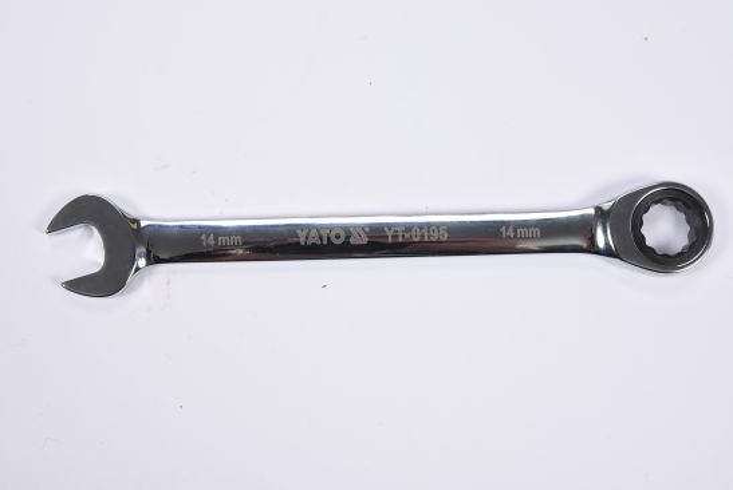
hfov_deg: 27.0
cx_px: 366
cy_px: 245
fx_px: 1529
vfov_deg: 18.2
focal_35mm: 75
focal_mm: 50
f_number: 16
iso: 250
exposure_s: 1/125
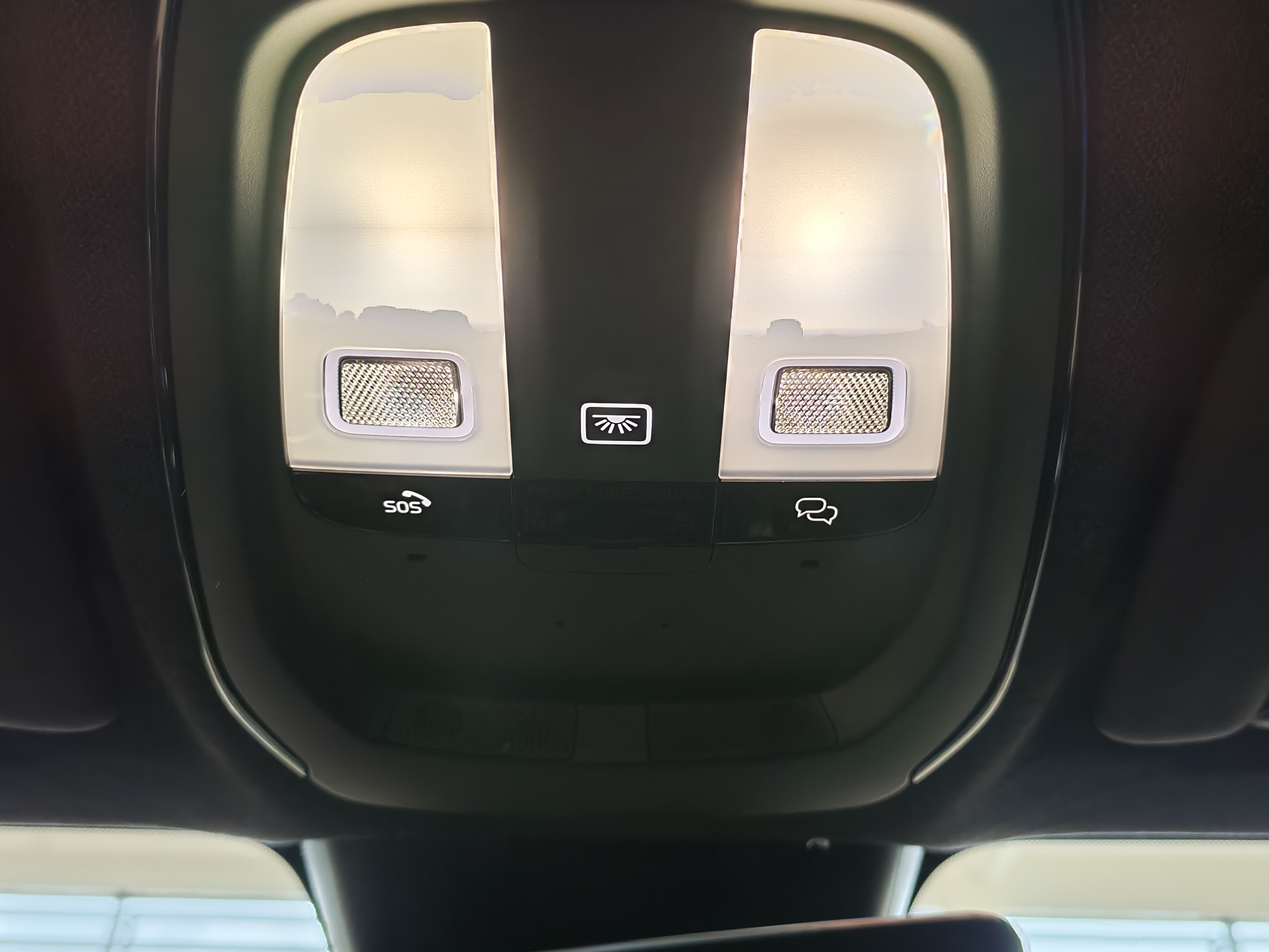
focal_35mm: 34
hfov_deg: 54.0
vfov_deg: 41.8
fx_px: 1246
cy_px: 476
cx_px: 634
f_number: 1.9
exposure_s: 1/100
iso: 434
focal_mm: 6.12
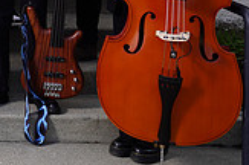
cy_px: -102
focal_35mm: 132
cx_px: -156
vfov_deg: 9.9
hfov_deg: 14.3
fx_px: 911
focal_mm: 37
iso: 100
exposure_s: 1/200
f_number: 5.6
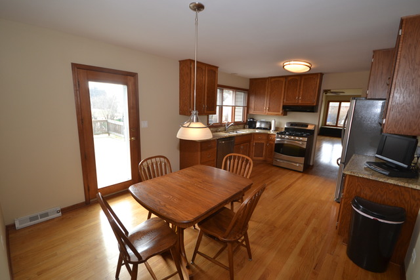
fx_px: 175
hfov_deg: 100.4
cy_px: 140
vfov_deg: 77.4
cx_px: 210
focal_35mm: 15
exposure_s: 1/100
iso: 400
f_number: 5
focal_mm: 10
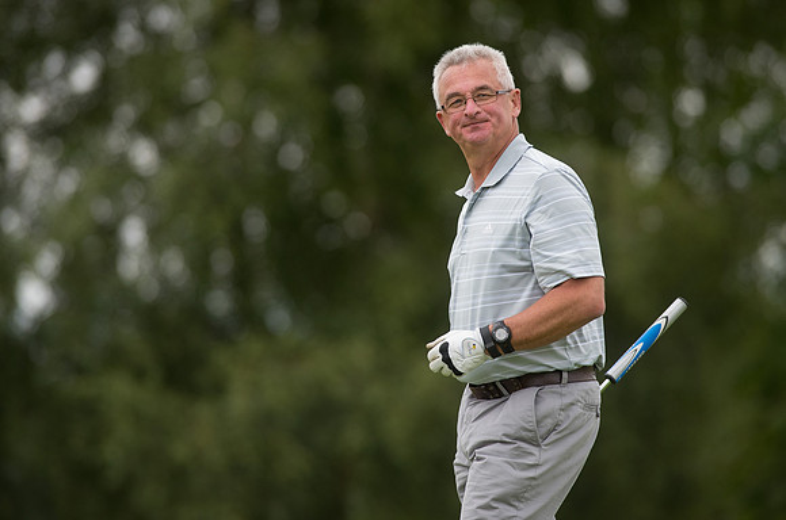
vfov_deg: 3.9
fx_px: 7606
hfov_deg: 5.9
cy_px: 218
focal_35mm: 349
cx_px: 405
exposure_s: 1/2500
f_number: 4
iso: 800
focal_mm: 300
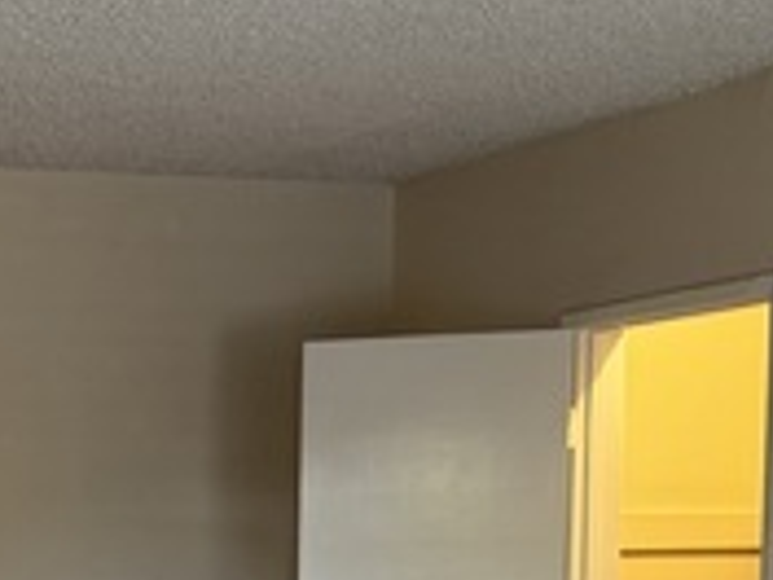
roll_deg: +0.6
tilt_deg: -5.7
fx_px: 2032
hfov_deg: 19.8
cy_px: 778
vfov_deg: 15.4
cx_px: -235
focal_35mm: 91
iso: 200
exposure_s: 1/60
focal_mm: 6.76
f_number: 1.78
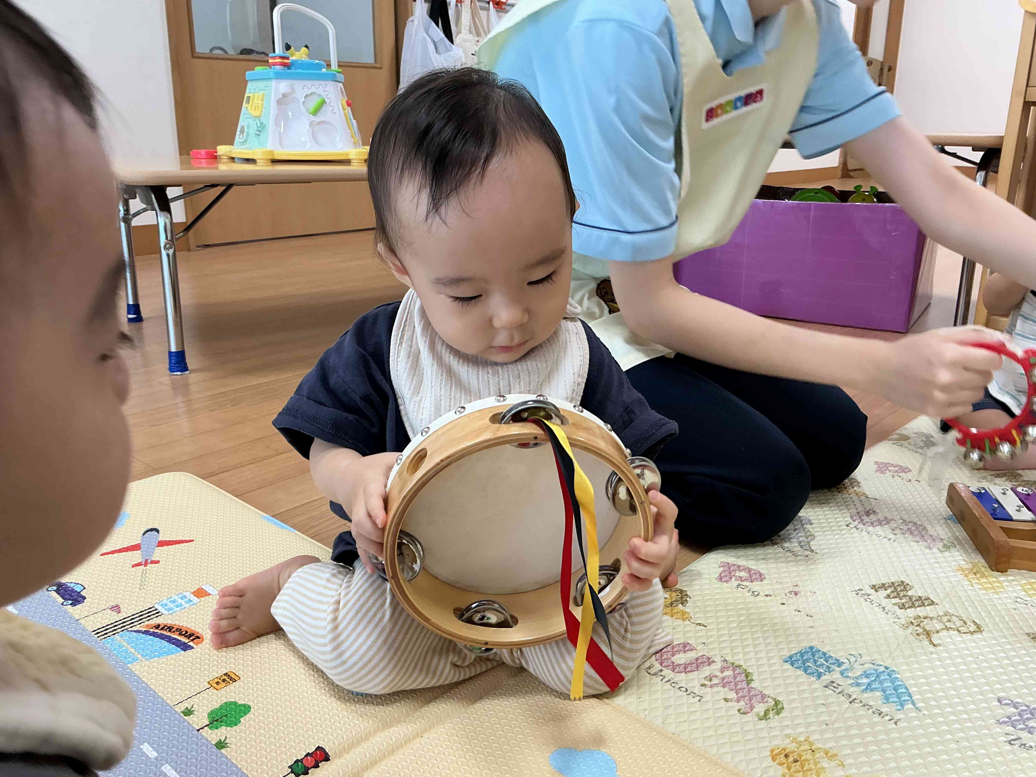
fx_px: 868
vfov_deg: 48.2
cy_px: 388
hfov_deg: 61.7
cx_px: 518
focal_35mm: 29
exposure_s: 1/60
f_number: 1.8
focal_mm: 3
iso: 50
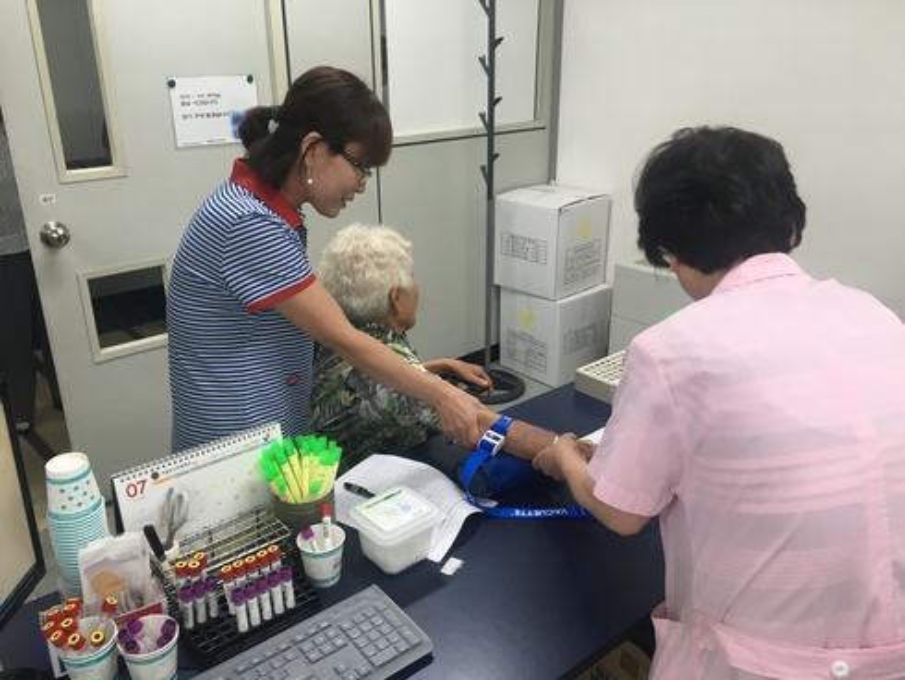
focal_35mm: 29
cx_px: 452
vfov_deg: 48.3
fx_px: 759
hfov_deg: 61.6
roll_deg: +0.9
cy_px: 340
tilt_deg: -21.9
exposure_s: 1/30
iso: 50
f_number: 2.2
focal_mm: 4.15
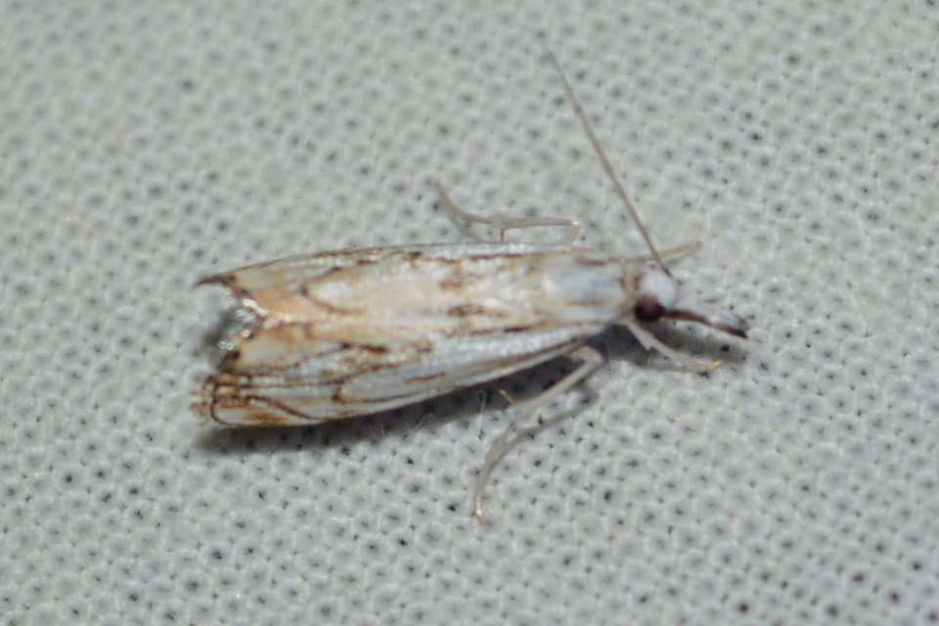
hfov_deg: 24.6
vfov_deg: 16.6
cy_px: 313
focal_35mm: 82
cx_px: 470
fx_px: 2152
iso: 500
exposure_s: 1/60
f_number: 5.6
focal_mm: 55
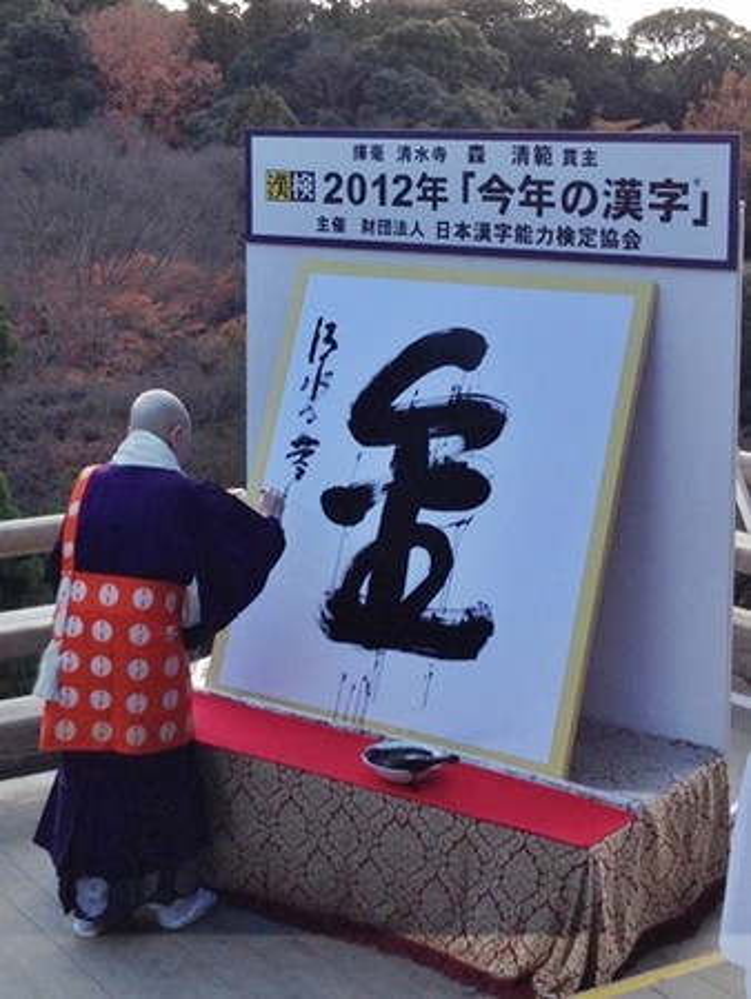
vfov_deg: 55.3
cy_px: 500
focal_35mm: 33
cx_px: 376
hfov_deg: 43.0
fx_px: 954
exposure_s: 1/387
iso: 50
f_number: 2.4
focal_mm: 4.13
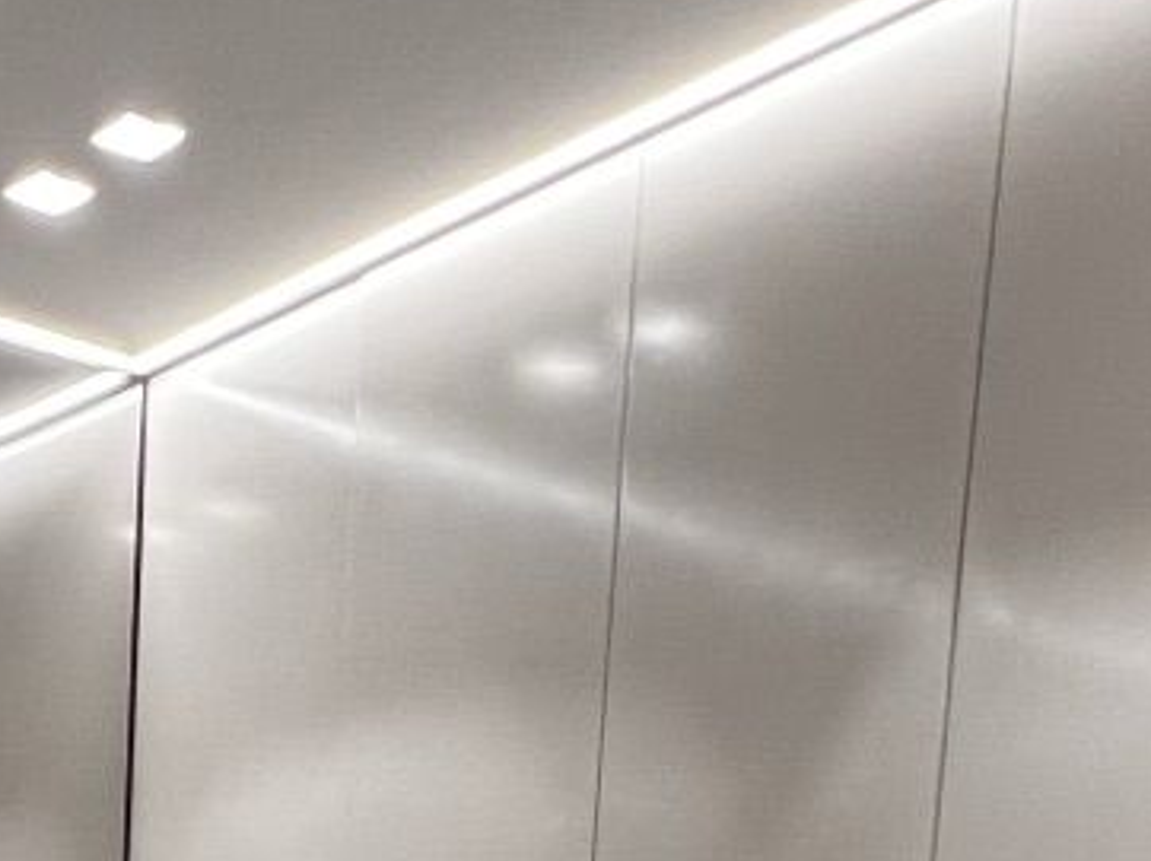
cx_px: 153
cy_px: 1782
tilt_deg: -11.5
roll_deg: -3.5
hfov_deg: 27.3
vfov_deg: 16.0
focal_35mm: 69
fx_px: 2293
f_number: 1.8
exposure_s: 1/100
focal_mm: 1.57
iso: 200
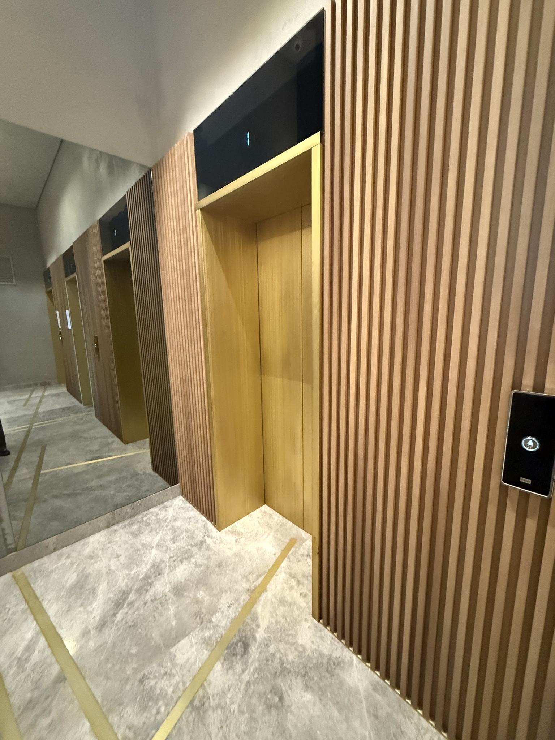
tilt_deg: -9.2
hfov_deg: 85.7
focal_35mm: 14
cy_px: 370
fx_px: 299
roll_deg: +1.5
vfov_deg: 102.1
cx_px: 278
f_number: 2.2
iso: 1250
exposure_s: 1/50
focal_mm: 2.22
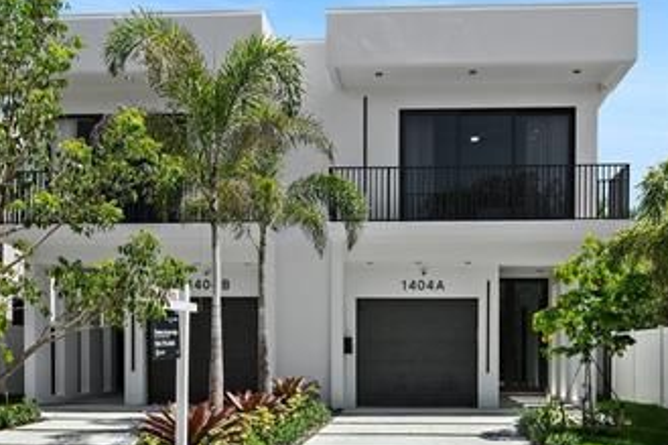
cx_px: 374
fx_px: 631
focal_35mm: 34
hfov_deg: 55.7
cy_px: 429
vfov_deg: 35.7
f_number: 8
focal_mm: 14
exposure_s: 1/1000
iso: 200
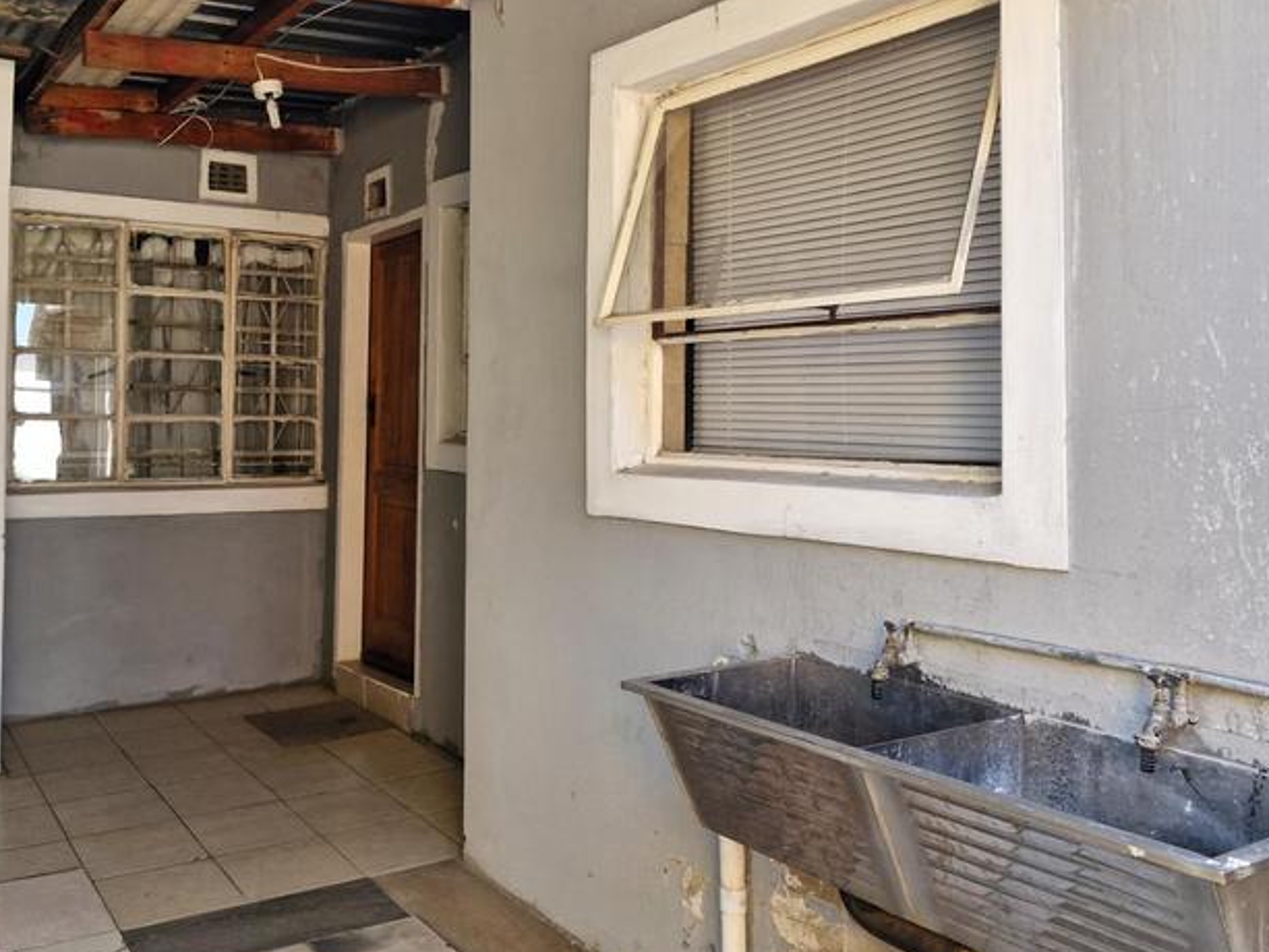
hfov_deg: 59.1
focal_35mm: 30
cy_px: 406
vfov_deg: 46.7
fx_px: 1100
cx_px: 472
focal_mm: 5.54
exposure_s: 1/180
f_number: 1.8
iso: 100
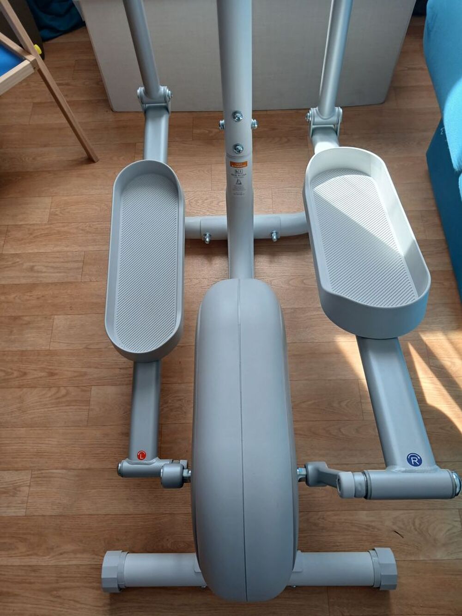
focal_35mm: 27
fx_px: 480
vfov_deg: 65.3
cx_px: 231
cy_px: 308
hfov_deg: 51.4
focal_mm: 3.98
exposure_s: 1/50
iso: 32
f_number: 1.8
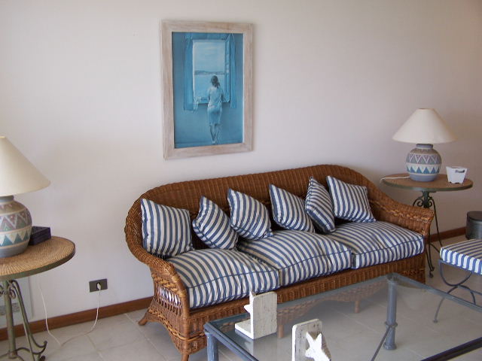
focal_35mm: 38
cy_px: 180
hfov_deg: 49.0
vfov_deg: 37.7
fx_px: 529
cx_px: 241
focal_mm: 6.3
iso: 80
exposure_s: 1/40
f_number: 2.8
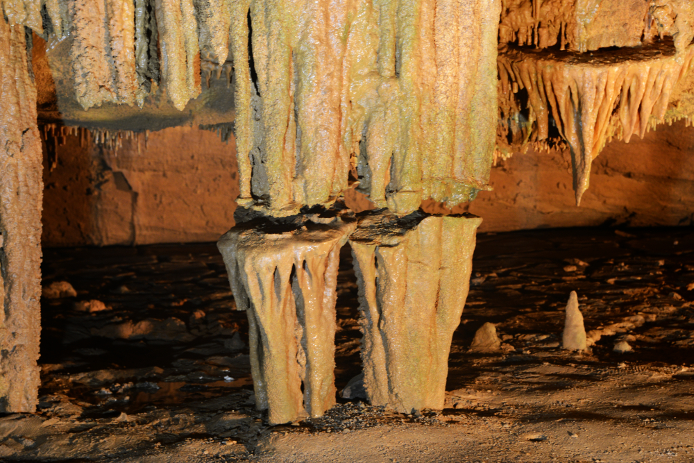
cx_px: 347
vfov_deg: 11.2
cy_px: 232
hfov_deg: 16.8
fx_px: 2352
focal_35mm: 122
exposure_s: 1/2
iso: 800
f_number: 5.6
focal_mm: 122
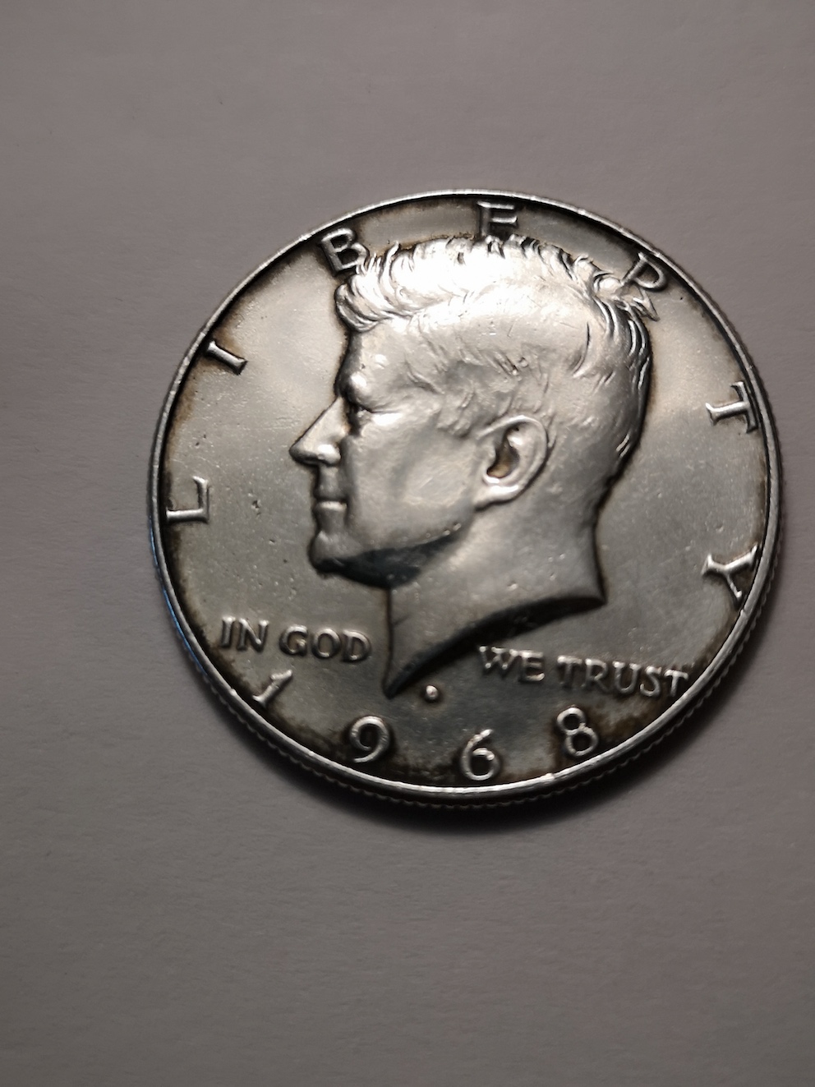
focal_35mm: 49
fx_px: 1538
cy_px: 544
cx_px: 408
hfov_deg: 29.7
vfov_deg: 38.9
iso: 64
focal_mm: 5.58
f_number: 1.8
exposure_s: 1/50
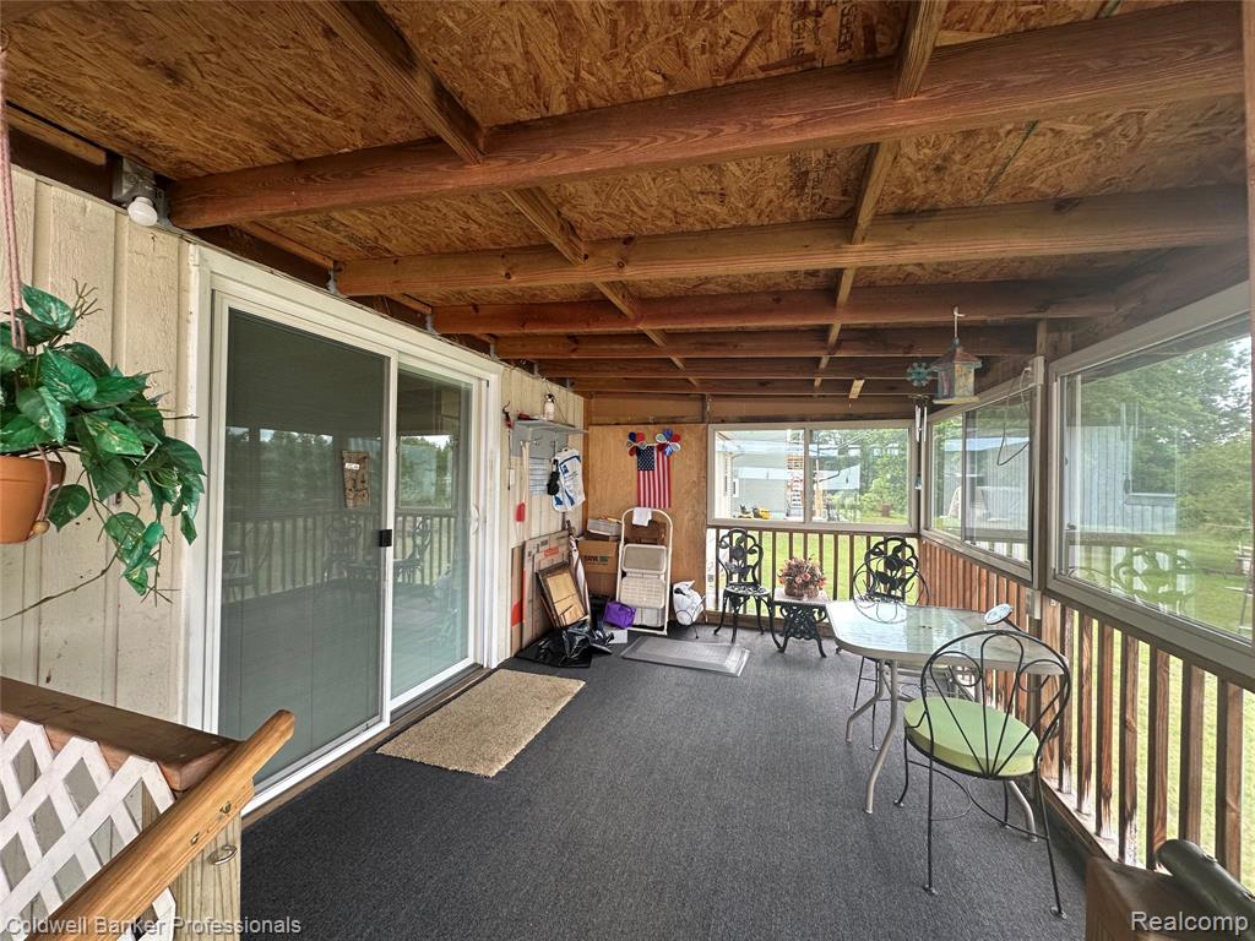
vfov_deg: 85.7
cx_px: 628
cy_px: 470
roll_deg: -1.1
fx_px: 508
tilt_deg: +0.8
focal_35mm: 14
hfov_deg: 102.1
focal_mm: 2.22
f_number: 2.2
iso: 80
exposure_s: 1/99
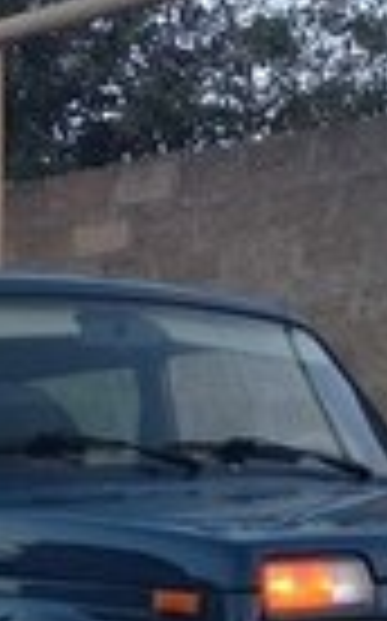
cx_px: 40
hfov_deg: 13.1
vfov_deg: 20.1
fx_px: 1674
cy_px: 675
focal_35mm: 99
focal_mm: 3.81
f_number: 2.2
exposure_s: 1/100
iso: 160
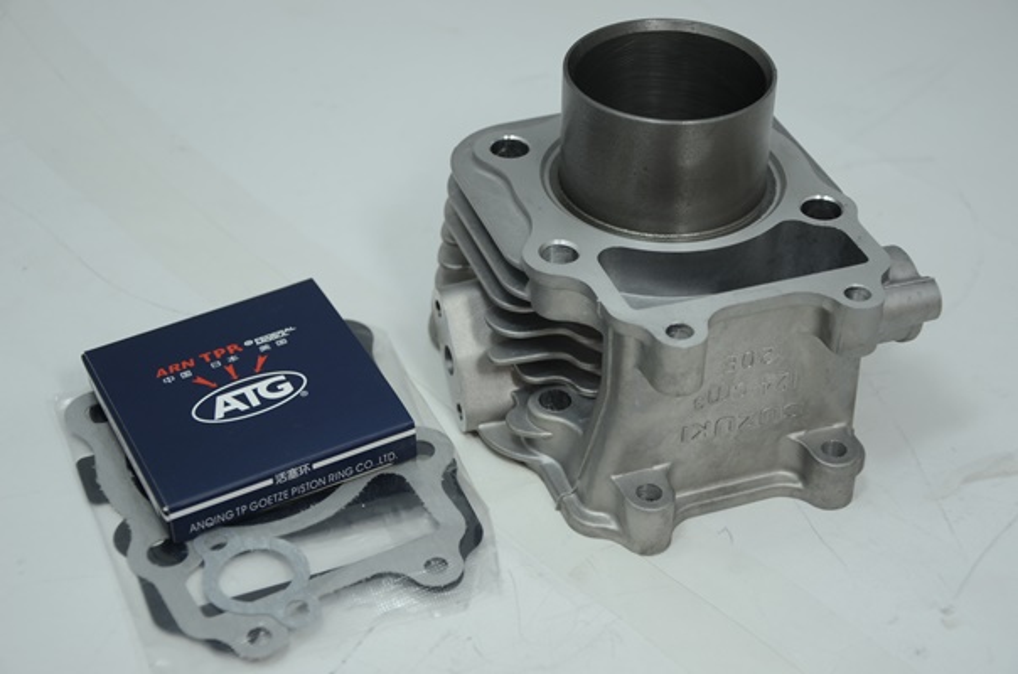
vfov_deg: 18.8
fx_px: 2032
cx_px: 509
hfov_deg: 28.1
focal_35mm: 72
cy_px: 337
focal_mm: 48
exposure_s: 1/30
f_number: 5.6
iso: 100
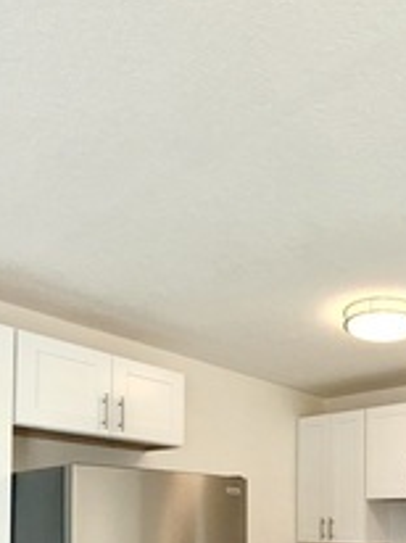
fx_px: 533
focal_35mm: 34
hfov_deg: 38.1
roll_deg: -1.0
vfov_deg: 46.8
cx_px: 386
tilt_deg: +0.7
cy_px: 519
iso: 25
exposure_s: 1/122
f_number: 2.2
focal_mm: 2.22
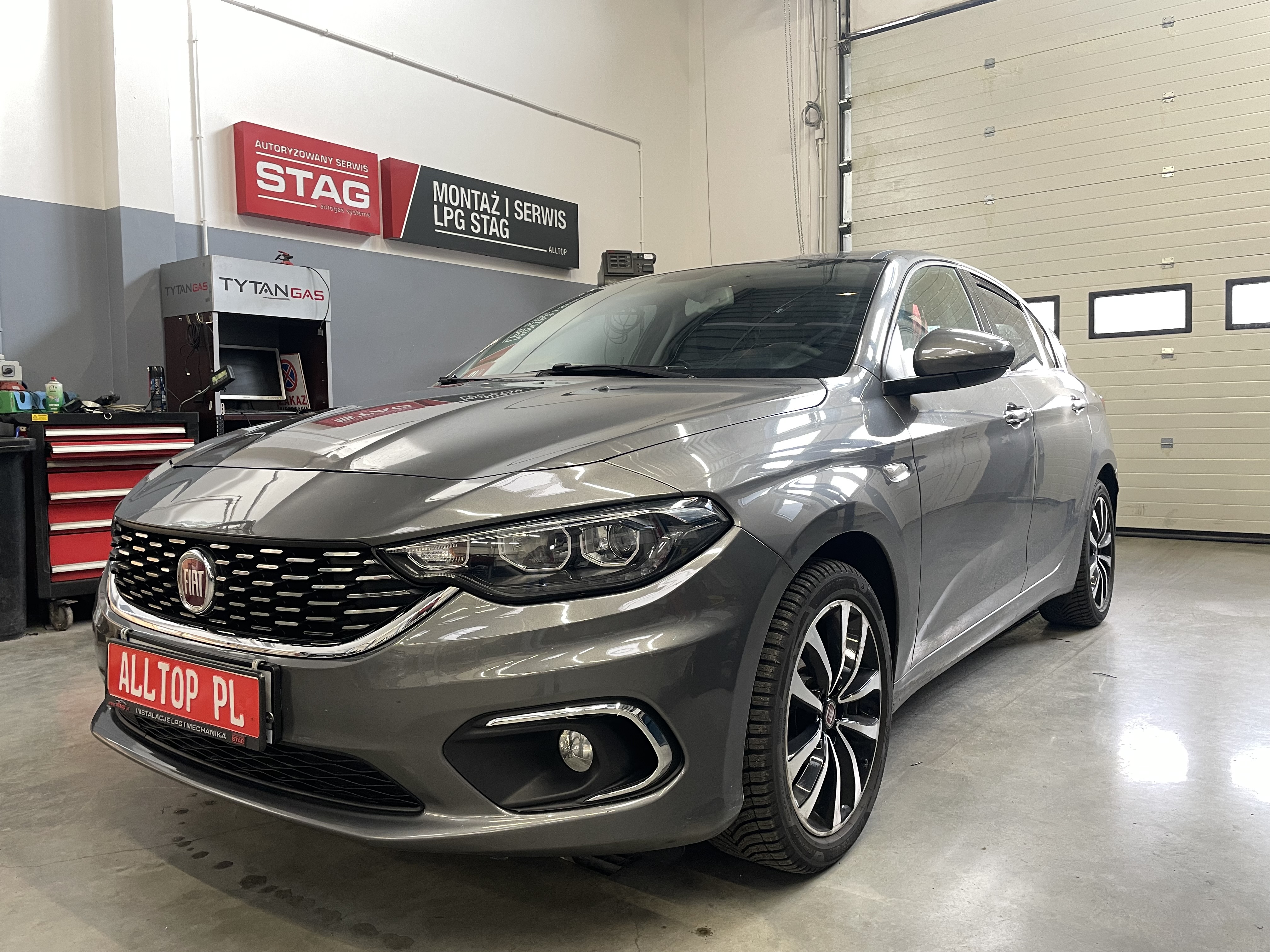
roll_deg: +1.8
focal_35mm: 26
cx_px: 635
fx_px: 954
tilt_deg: -2.9
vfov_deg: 53.1
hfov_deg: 67.3
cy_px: 476
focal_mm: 4.2
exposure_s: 1/50
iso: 64
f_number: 1.6
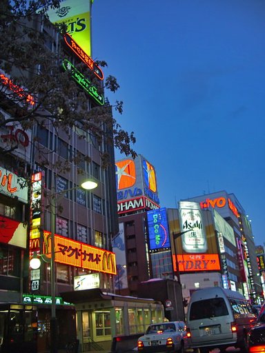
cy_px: 176
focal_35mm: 35
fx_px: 357
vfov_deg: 52.6
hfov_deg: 40.7
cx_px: 132
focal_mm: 5.8
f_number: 2.6
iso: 160
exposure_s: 1/30
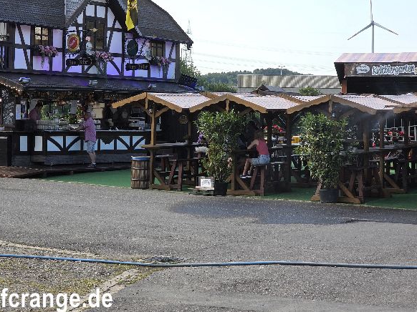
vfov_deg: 16.6
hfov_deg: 22.0
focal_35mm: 89
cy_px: 116
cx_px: 158
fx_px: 1072
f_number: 2.4
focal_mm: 7.9
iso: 50
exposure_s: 1/507
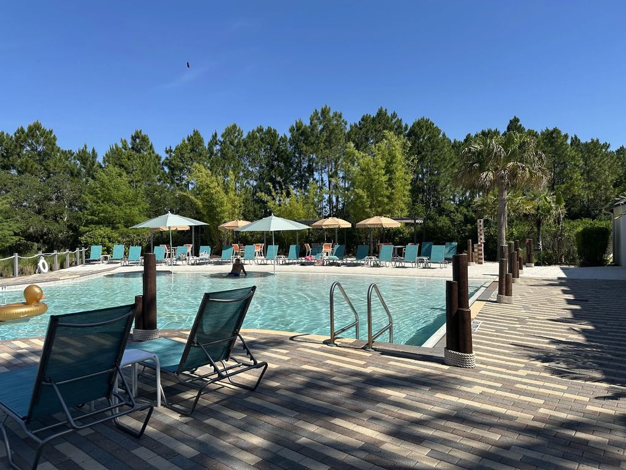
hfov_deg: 71.6
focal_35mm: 24
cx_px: 313
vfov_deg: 56.8
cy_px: 235
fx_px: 434
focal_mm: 6.86
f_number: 1.78
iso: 80
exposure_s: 1/5263
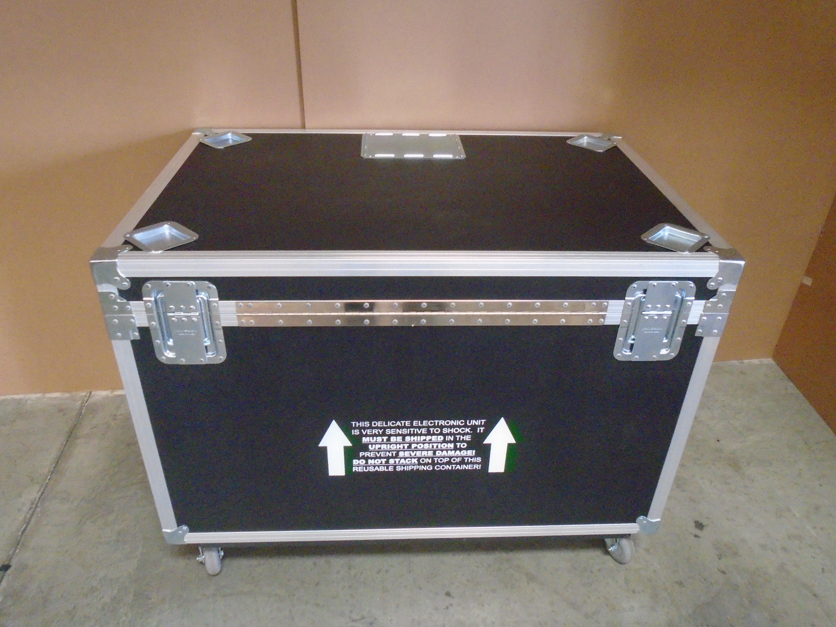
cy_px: 320
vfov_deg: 51.4
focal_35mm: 27
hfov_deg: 65.3
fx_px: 652
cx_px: 422
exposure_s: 1/20
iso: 800
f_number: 3.2
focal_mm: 4.6
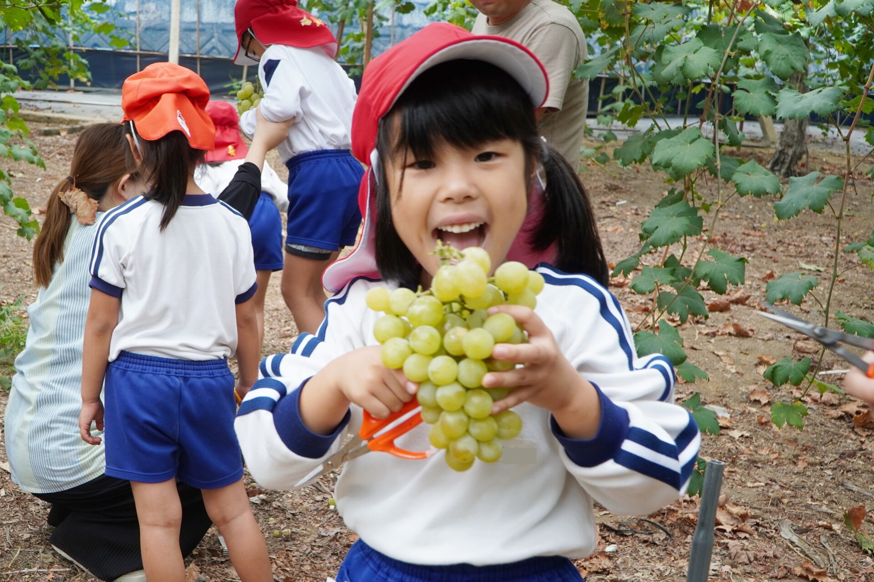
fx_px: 947
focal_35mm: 39
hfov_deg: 49.6
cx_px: 437
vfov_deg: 34.2
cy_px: 291
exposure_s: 1/40
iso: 250
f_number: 6.3
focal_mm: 26
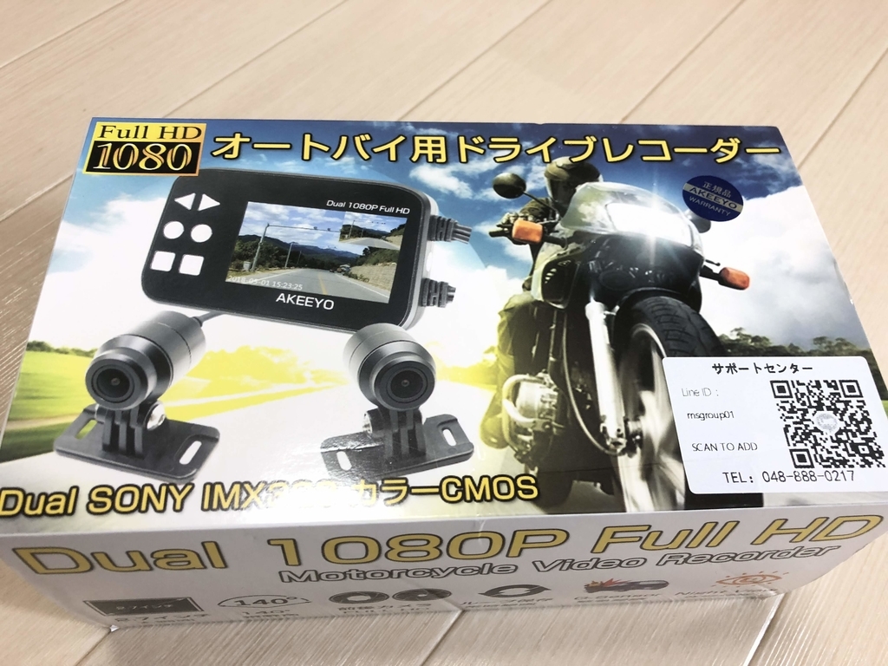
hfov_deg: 63.4
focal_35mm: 28
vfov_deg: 49.7
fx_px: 718
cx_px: 444
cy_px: 333
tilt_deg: -57.1
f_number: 1.8
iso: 40
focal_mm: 3.99
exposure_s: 1/17
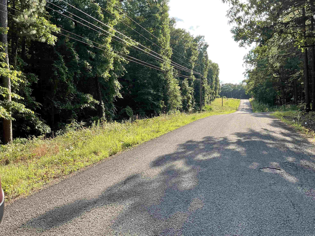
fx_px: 264
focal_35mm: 29
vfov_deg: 48.2
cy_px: 118
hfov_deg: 61.7
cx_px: 158
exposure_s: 1/439
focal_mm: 3
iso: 16
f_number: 1.8
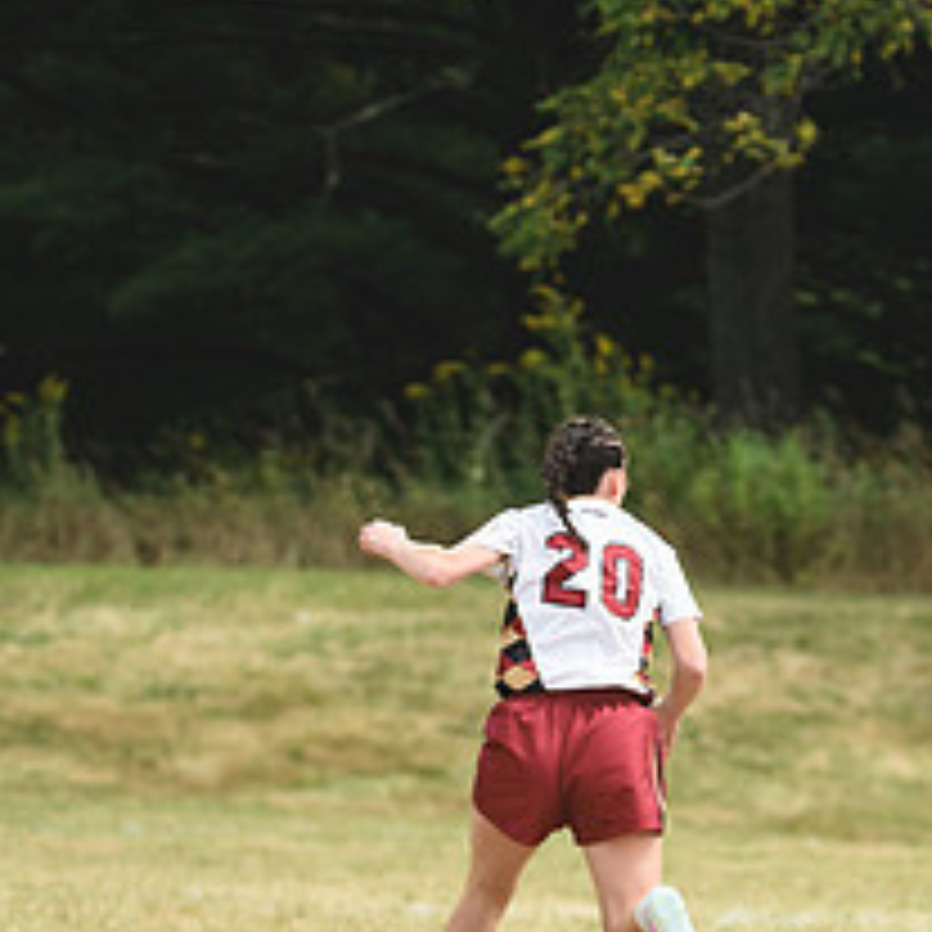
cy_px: 491
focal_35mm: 856
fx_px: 26075
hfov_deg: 2.0
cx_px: 1256
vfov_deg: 2.0
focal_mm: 240
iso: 360
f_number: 5.3
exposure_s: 1/1000
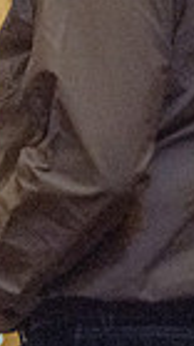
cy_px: 14
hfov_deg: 3.9
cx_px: -251
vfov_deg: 7.0
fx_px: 2804
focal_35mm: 306
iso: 5000
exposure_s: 1/125
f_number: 4
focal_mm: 70
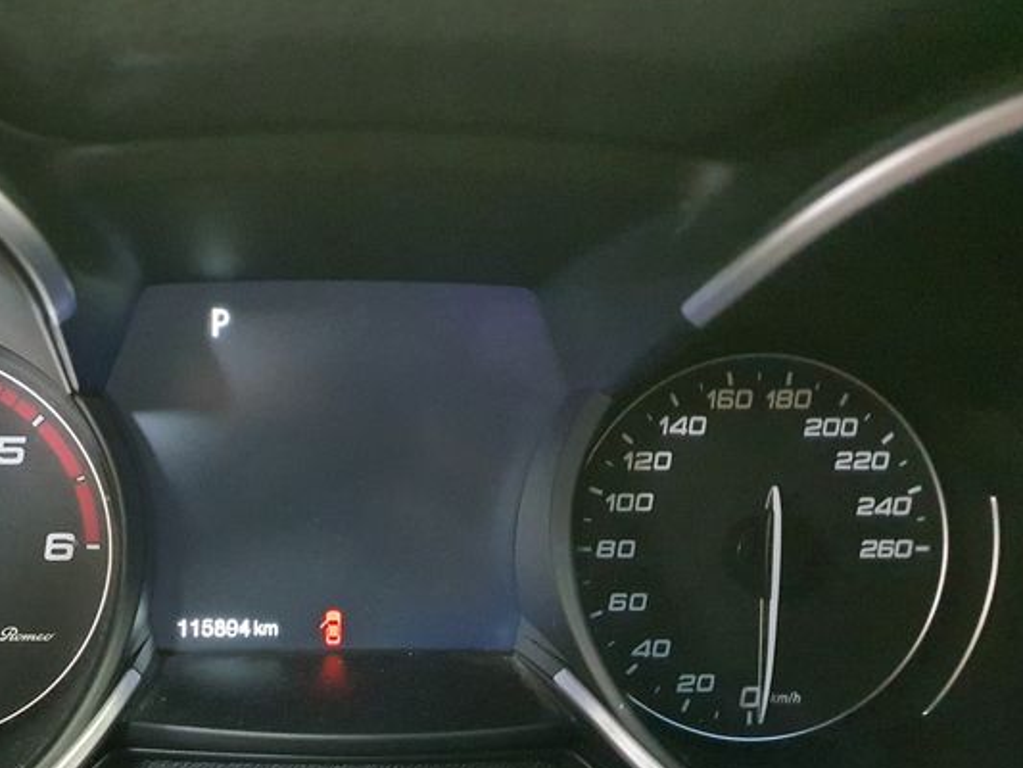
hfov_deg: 46.2
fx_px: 1153
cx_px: 261
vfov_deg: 36.4
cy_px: 526
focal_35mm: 39
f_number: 1.5
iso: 800
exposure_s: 1/10
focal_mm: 4.3
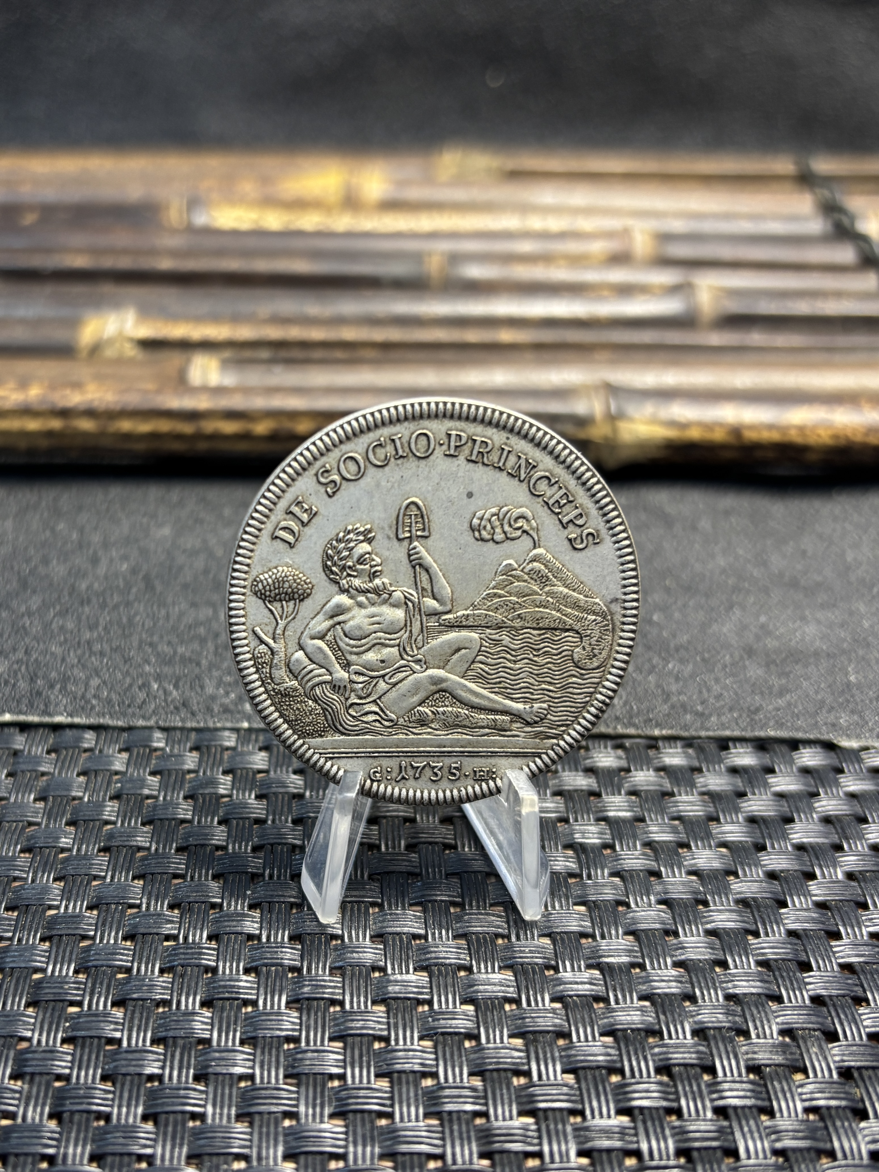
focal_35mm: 26
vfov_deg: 67.3
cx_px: 440
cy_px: 586
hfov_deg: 53.1
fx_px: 880
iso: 160
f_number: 1.6
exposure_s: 1/50
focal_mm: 5.96
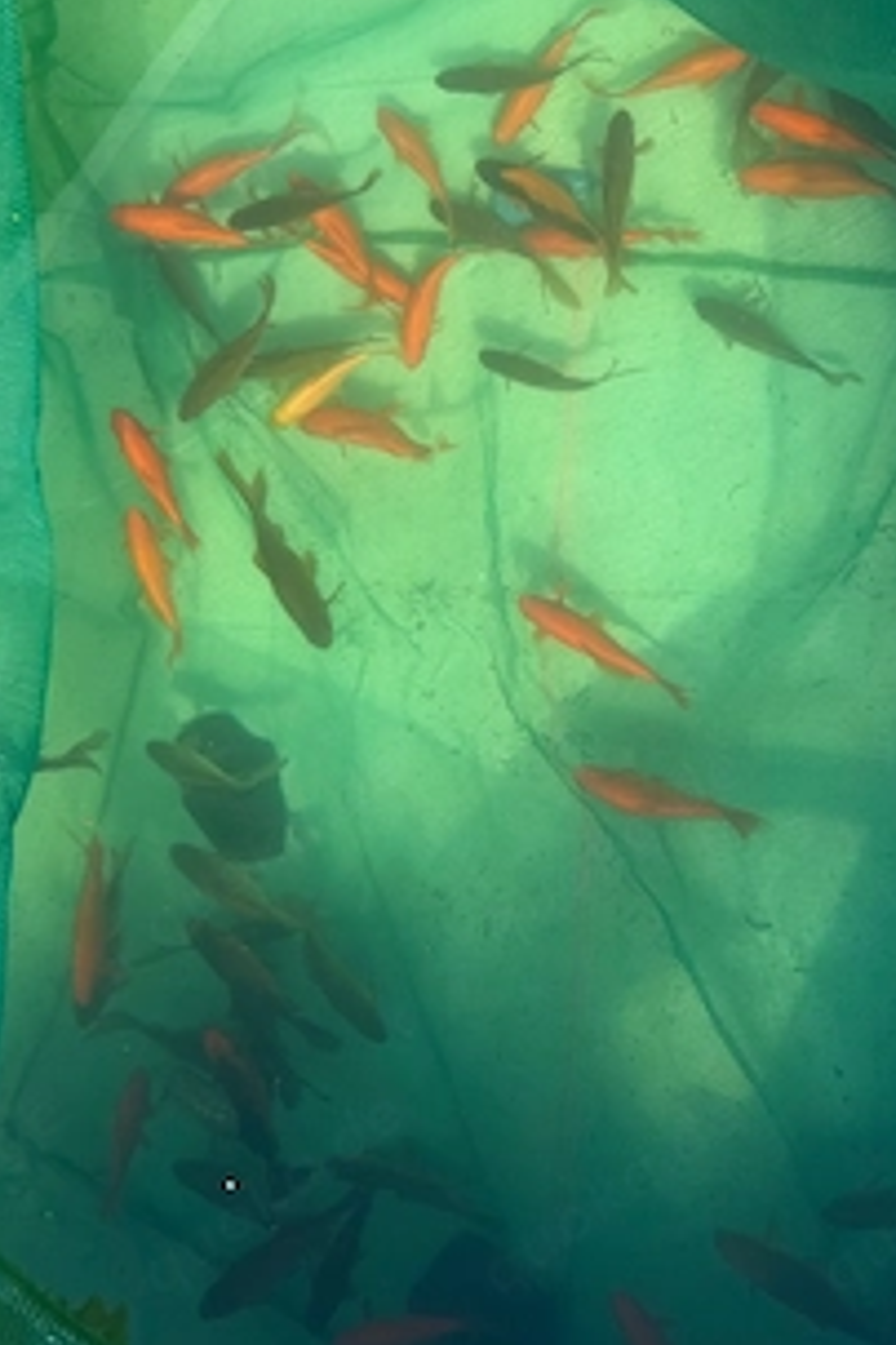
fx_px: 1232
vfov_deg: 56.9
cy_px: 550
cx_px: 368
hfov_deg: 39.8
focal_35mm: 33
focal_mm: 6.76
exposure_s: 1/1553
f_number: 1.78
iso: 80
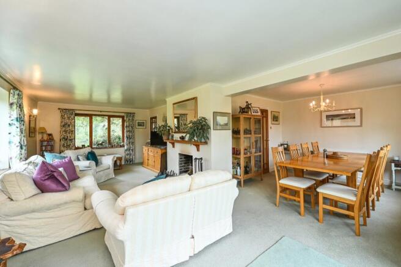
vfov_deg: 81.2
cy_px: 134
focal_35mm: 14
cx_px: 200
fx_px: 156
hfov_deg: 104.3
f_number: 9
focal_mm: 14
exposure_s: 1/13
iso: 400
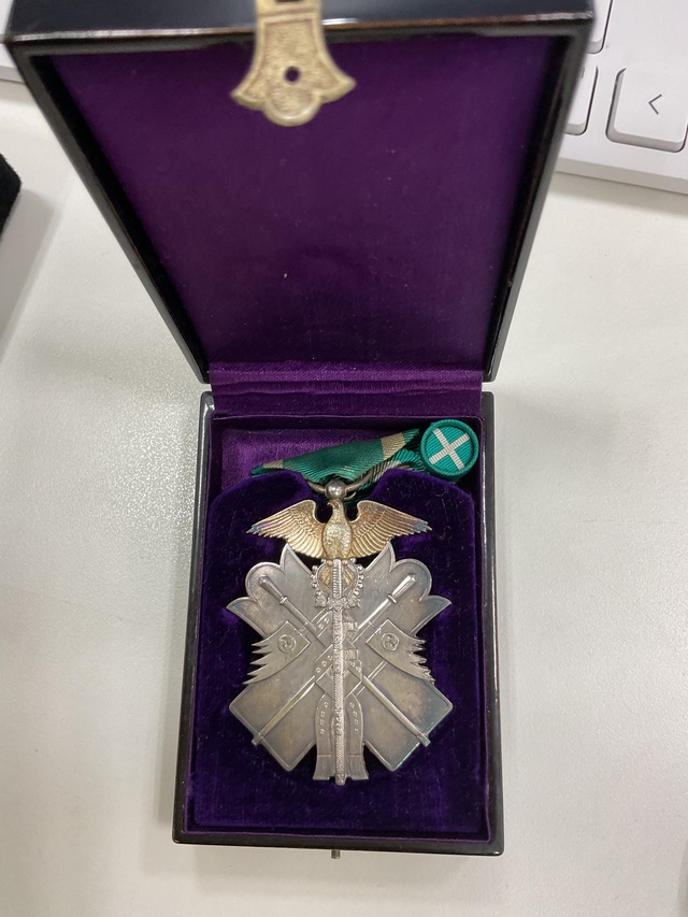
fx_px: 768
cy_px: 458
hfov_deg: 48.2
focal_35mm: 29
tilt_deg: -76.4
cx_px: 344
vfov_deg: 61.7
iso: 64
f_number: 1.8
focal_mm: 3
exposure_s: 1/120
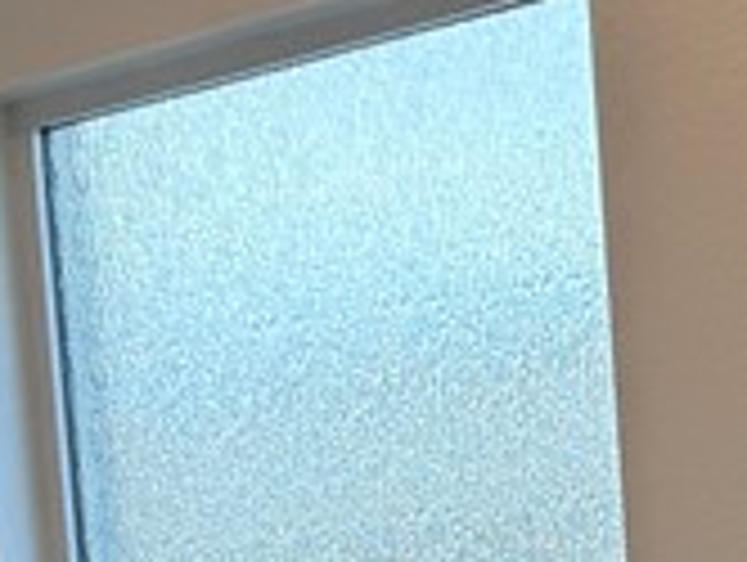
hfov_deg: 13.1
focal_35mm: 148
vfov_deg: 9.4
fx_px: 3198
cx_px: 774
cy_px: 1111
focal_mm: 6.76
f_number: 1.78
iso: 100
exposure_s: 1/367
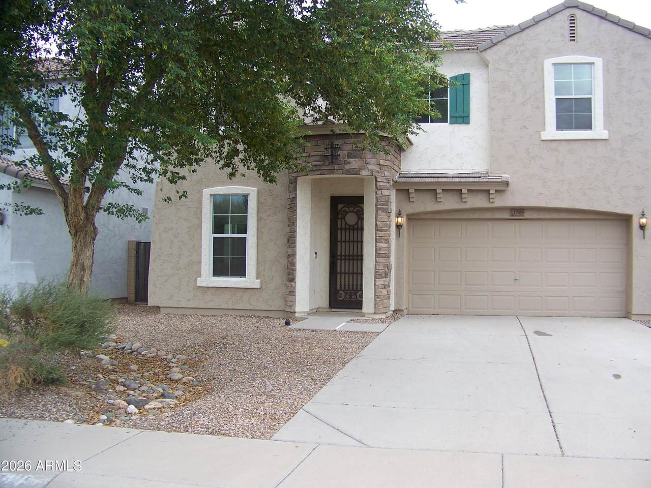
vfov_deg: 39.7
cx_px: 326
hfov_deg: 51.4
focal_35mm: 36
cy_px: 244
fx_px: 677
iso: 64
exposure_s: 1/100
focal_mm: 5.85
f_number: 2.8
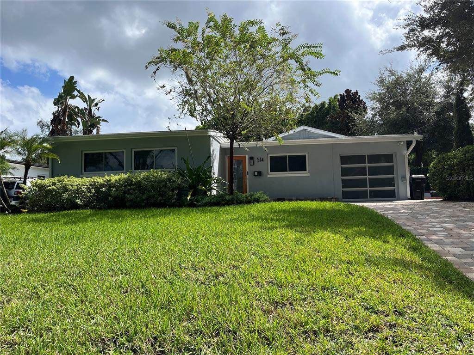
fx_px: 356
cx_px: 237
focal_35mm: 26
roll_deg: +1.8
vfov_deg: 53.1
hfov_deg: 67.3
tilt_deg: +4.9
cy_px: 178
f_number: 1.6
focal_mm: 5.1
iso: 50
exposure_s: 1/3135
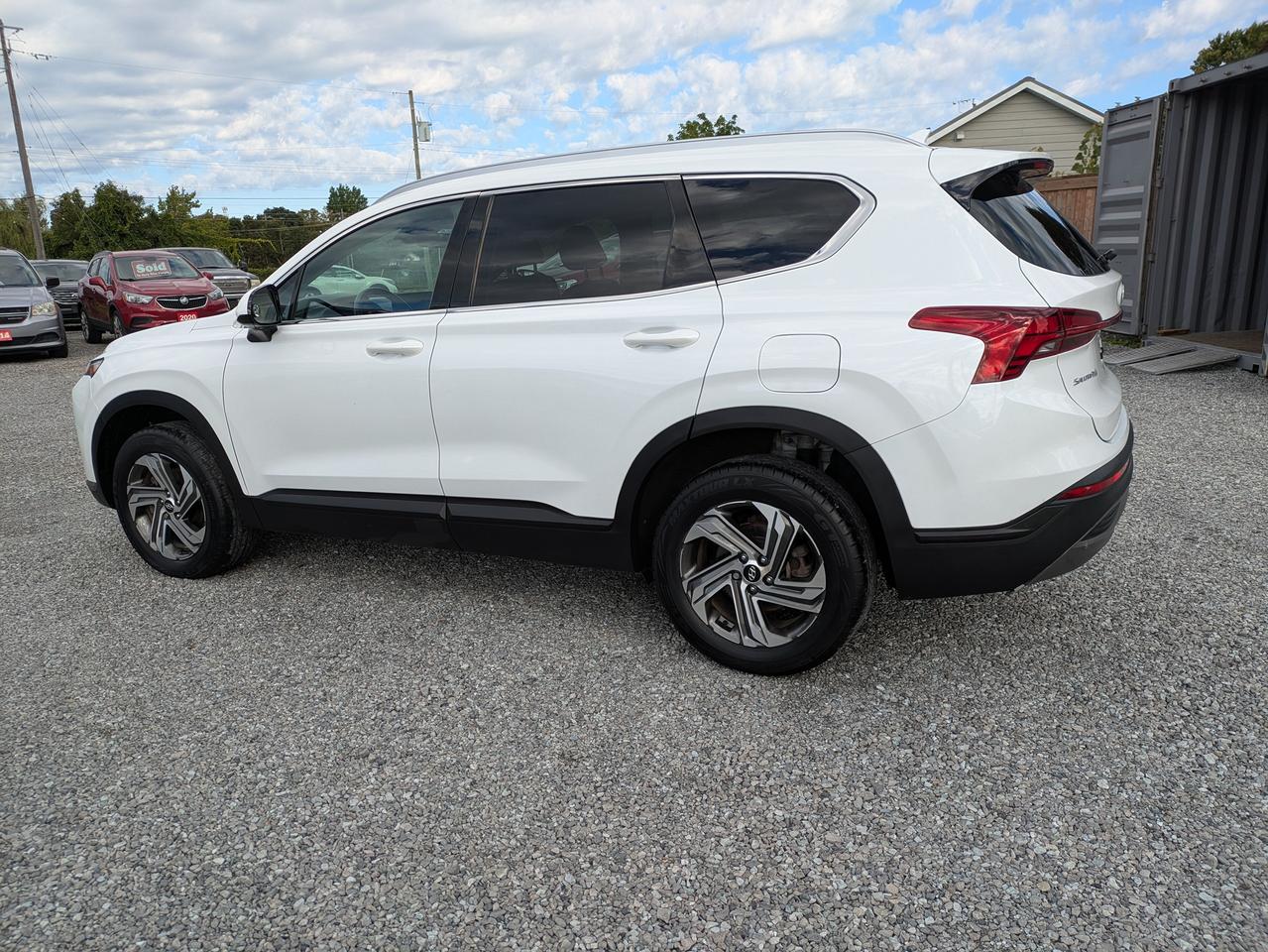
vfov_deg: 54.9
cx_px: 634
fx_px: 916
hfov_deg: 69.4
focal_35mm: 25
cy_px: 476
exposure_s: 1/1060
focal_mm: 5.43
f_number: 1.89
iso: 48
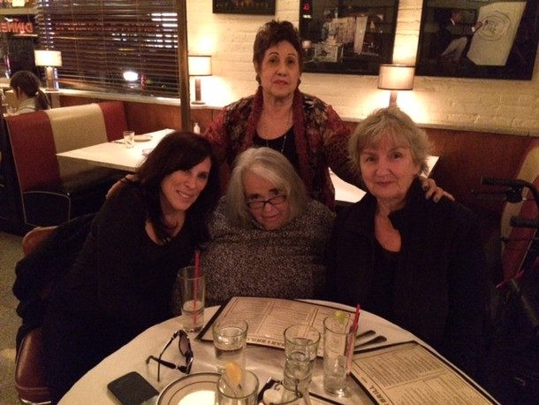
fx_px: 467
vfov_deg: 46.8
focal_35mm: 30
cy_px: 202
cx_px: 270
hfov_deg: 59.9
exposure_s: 1/15
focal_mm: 4.12
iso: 1600
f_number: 2.2
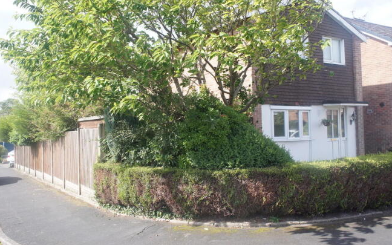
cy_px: 116
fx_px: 363
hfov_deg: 56.7
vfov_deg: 37.3
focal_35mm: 34
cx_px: 197
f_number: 7.1
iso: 200
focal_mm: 22
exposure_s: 1/125
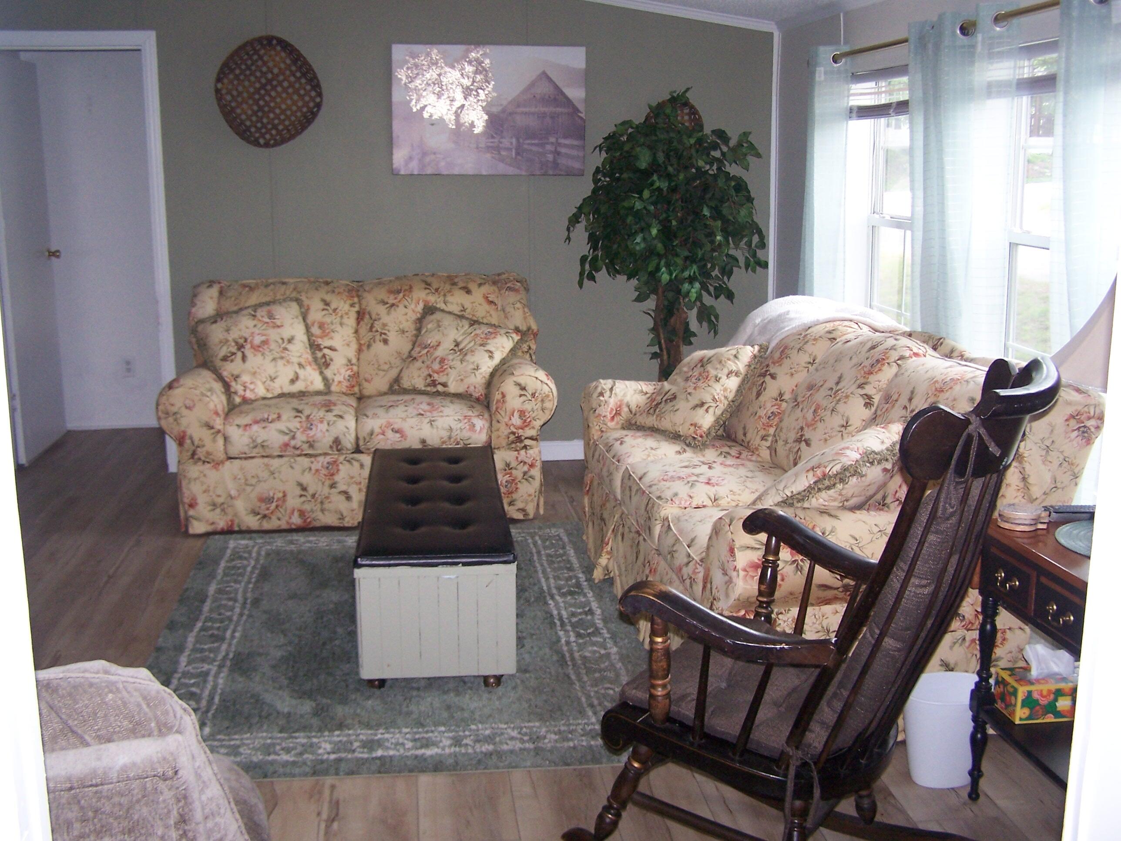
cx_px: 560
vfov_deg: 37.7
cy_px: 420
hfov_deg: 49.0
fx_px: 1231
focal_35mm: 38
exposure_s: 1/60
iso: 140
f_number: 2.8
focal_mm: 6.3
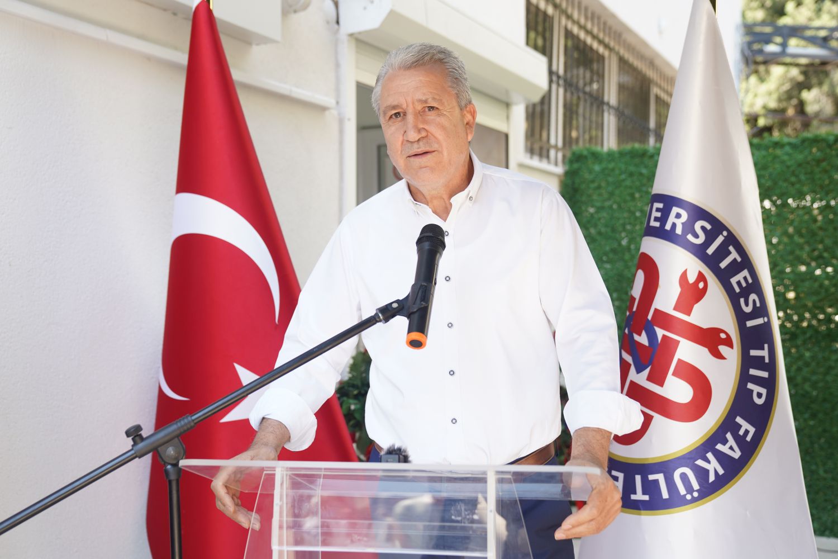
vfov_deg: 32.6
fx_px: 954
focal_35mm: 41
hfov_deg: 47.4
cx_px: 419
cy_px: 280
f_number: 3.2
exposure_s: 1/200
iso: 200
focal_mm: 41
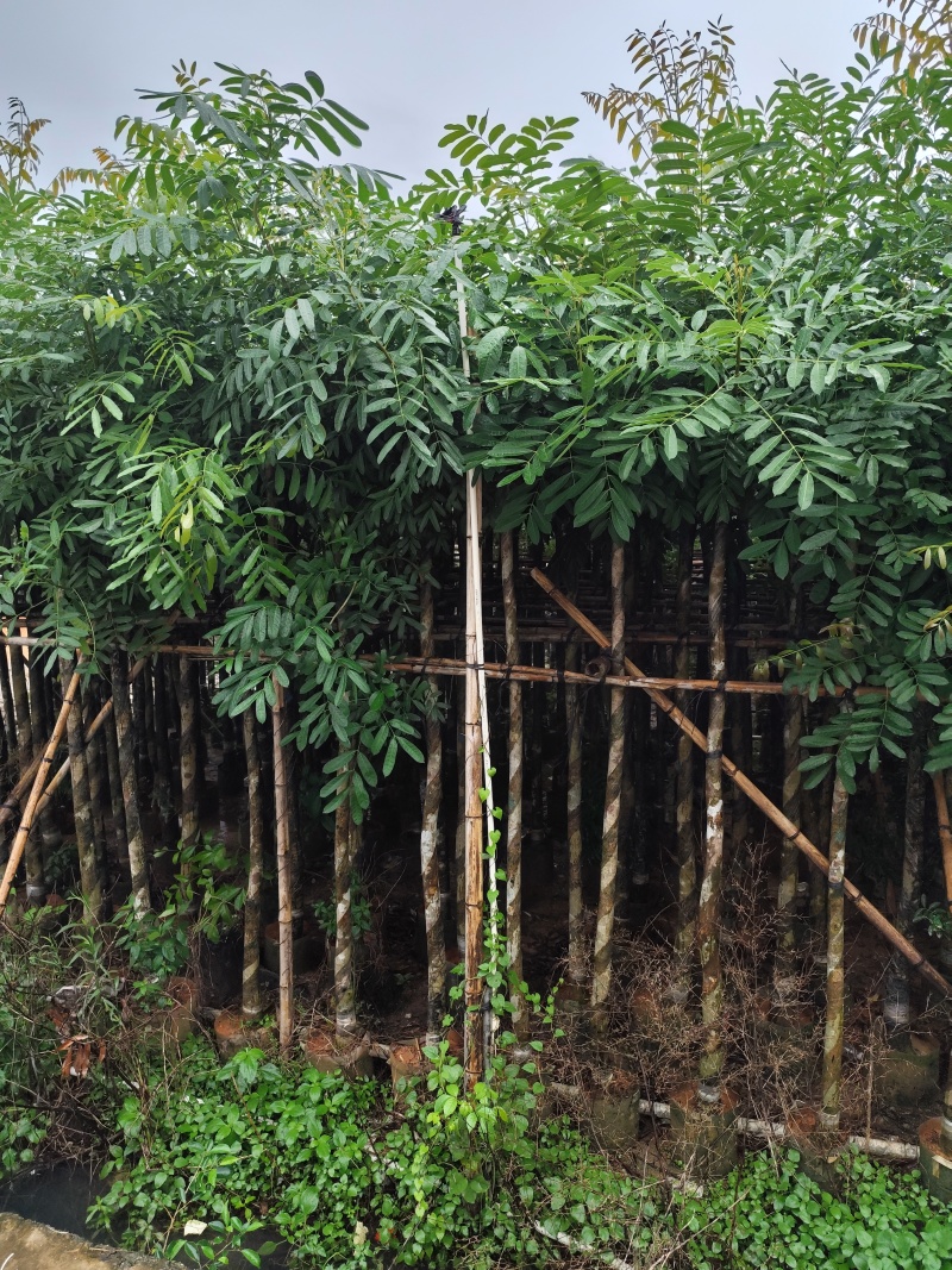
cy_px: 635
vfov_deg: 73.9
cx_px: 476
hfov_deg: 58.9
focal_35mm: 23
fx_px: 844
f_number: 1.65
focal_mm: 6.19
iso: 50
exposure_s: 1/157
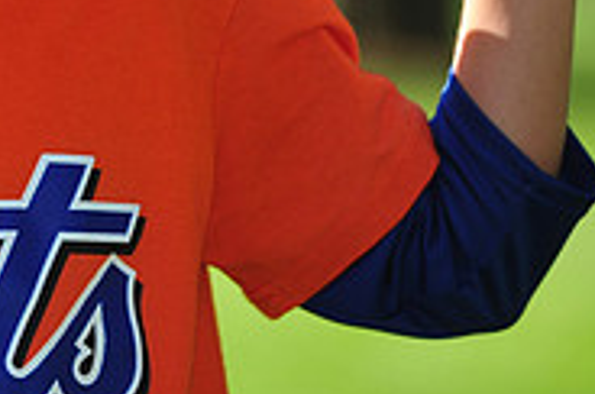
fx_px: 10411
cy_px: -178
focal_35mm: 631
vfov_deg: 2.2
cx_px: -162
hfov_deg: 3.3
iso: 200
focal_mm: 200
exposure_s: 1/1000
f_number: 4
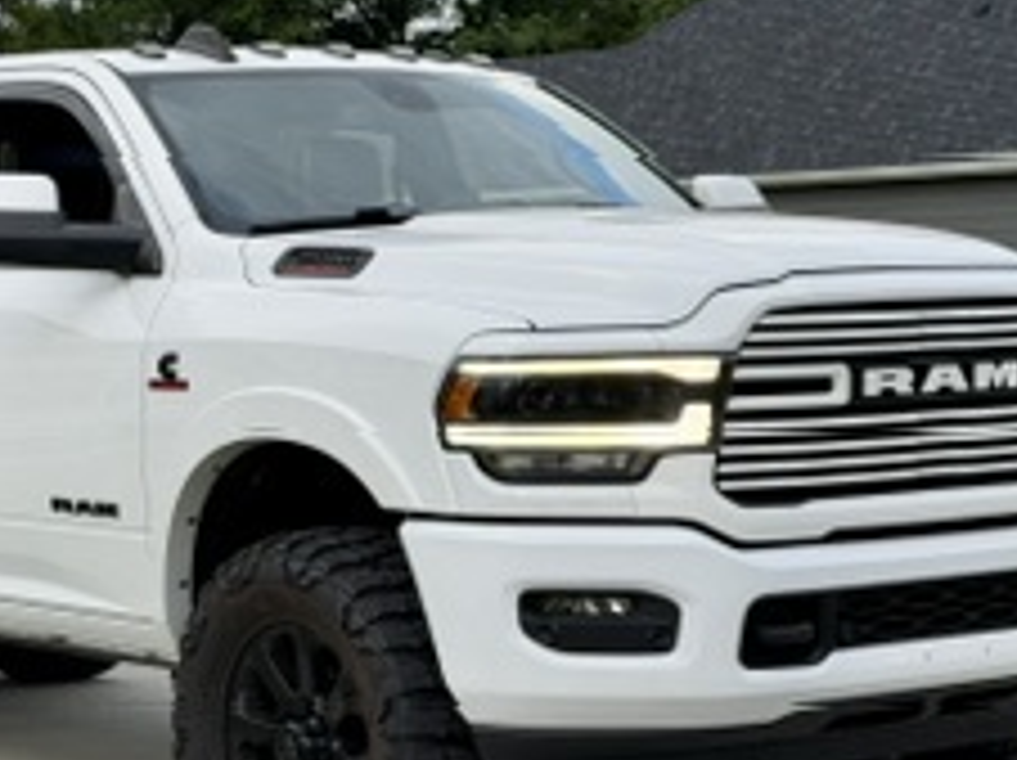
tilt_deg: -4.2
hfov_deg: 19.2
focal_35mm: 102
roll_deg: +1.6
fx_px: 2994
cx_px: 351
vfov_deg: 14.5
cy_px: 436
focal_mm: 6.76
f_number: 1.78
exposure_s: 1/409
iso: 64
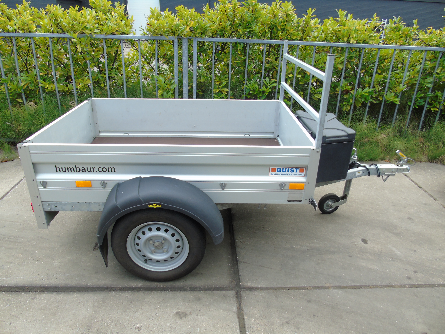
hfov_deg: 69.4
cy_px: 167
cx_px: 222
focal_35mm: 25
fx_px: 321
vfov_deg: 54.9
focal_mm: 4.4
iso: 80
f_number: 3.4
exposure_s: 1/160
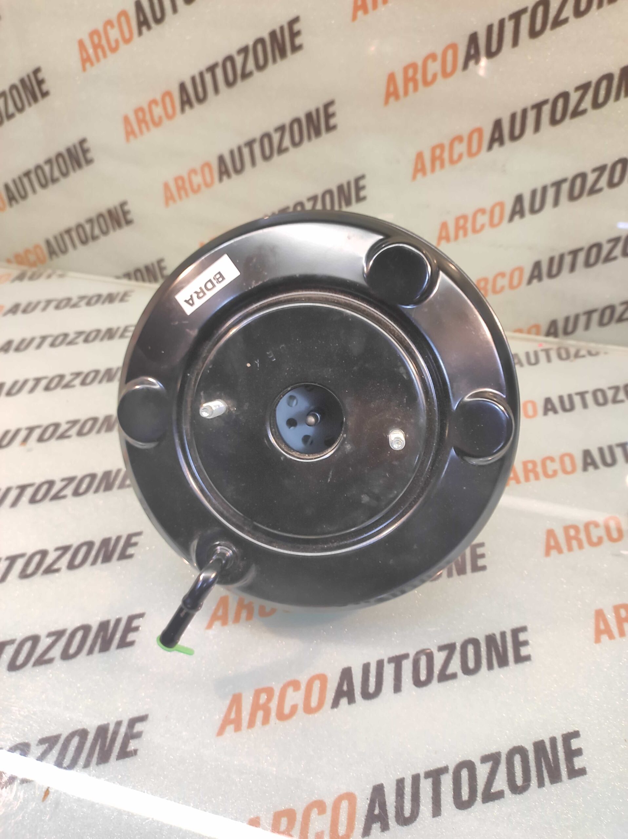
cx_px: 314
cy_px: 420
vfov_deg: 91.1
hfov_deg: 74.7
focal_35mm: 17
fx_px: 412
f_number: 1.79
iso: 286
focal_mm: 4.74
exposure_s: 1/33
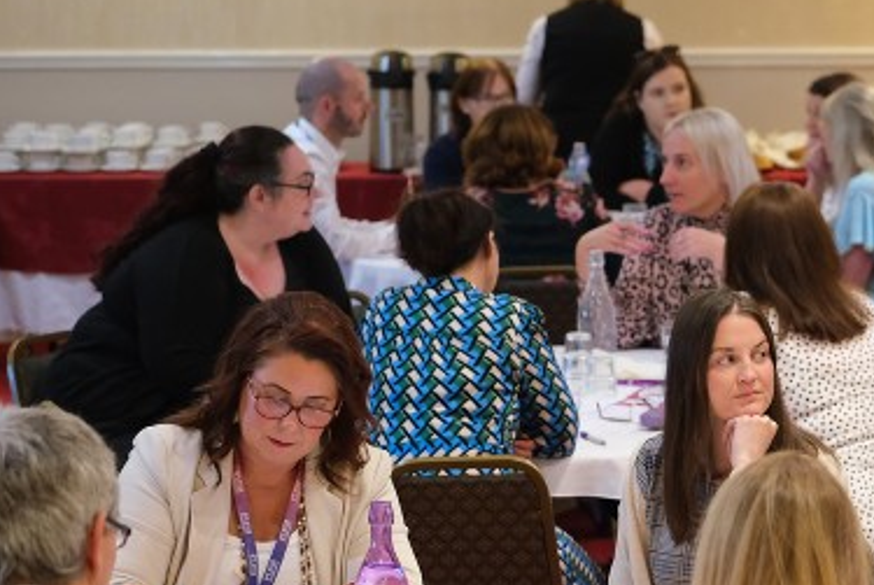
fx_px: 3670
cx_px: 660
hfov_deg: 13.5
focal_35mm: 151
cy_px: 477
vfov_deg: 9.1
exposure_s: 1/60
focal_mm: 54.1
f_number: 2.8
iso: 3200
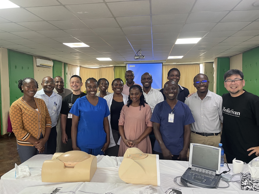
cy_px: 97
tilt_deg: -2.3
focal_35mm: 26
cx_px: 130
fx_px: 195
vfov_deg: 53.1
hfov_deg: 67.3
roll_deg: +0.7
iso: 100
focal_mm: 4.2
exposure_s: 1/50
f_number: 1.6
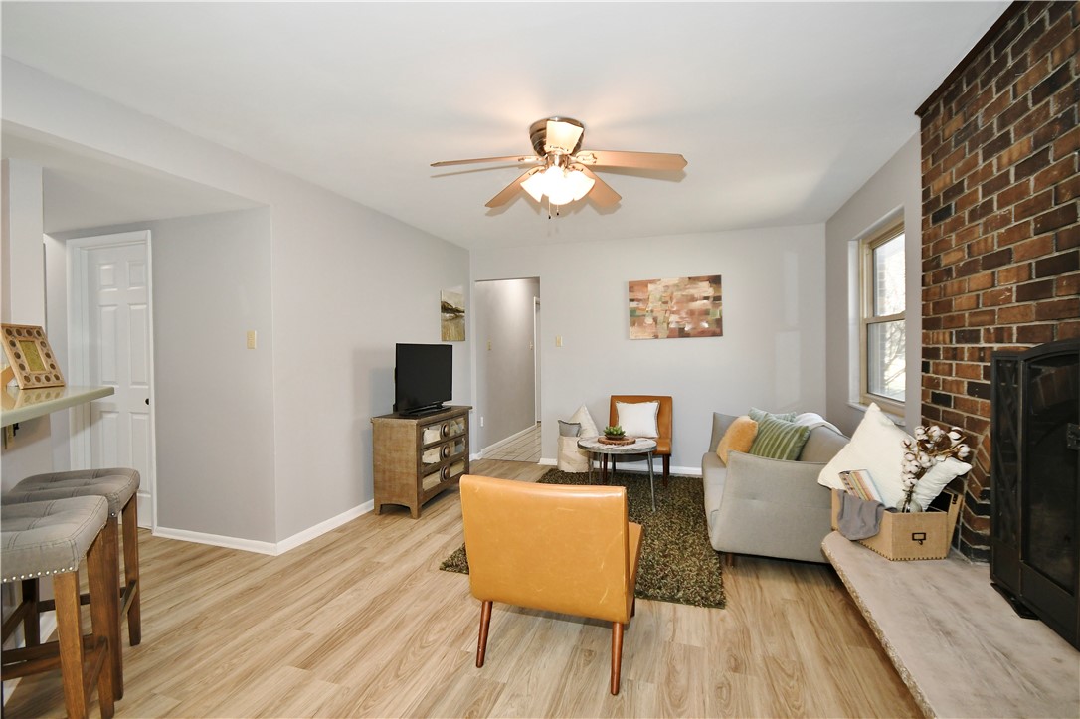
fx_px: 450
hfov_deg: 100.4
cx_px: 540
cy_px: 360
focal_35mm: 15
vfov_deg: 77.3
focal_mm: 10
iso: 800
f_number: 4.5
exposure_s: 1/80
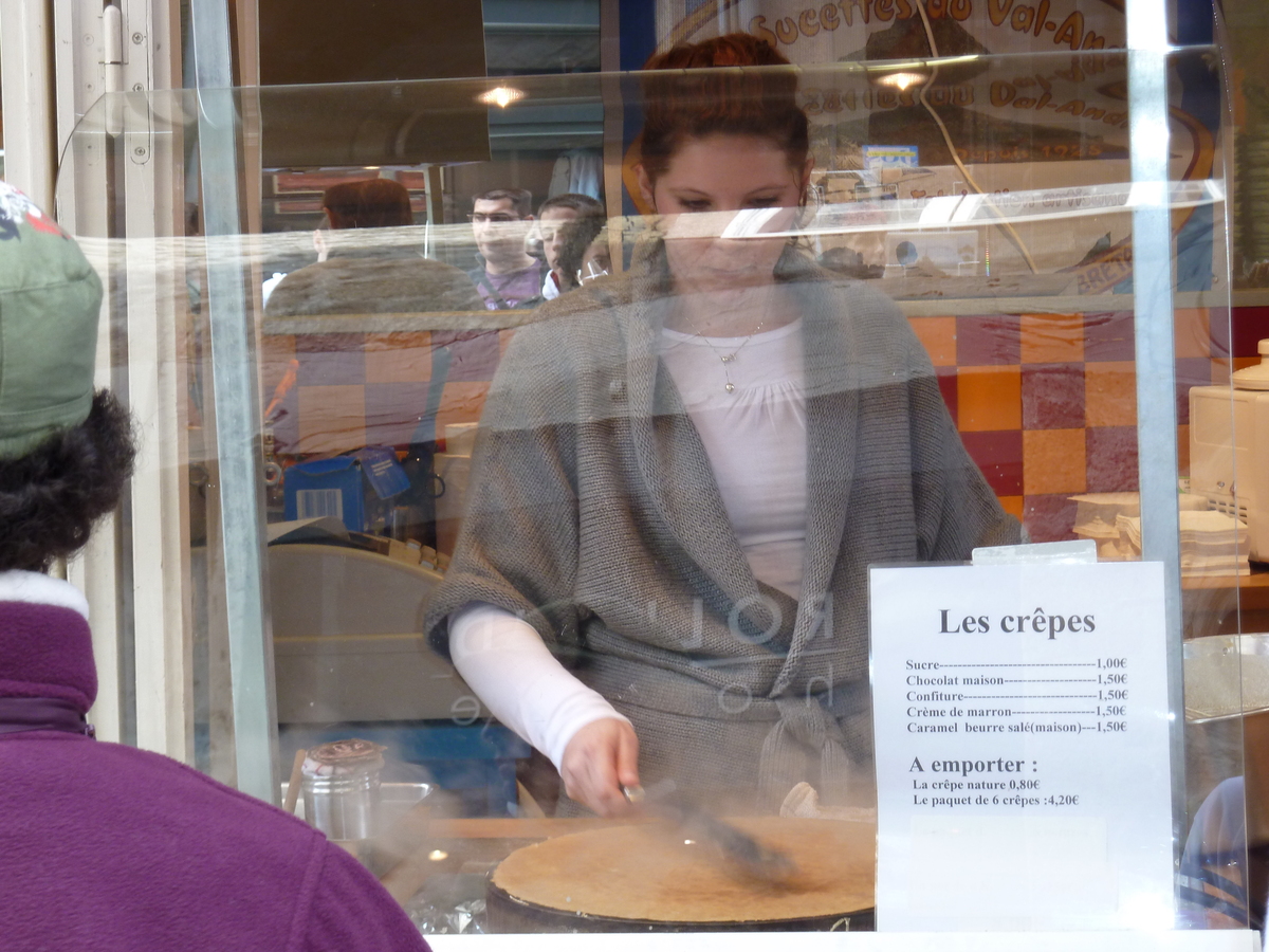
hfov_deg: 20.4
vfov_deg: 15.4
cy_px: 476
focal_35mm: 96
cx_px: 634
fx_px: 3519
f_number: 4.3
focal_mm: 15.8
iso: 125
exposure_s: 1/40
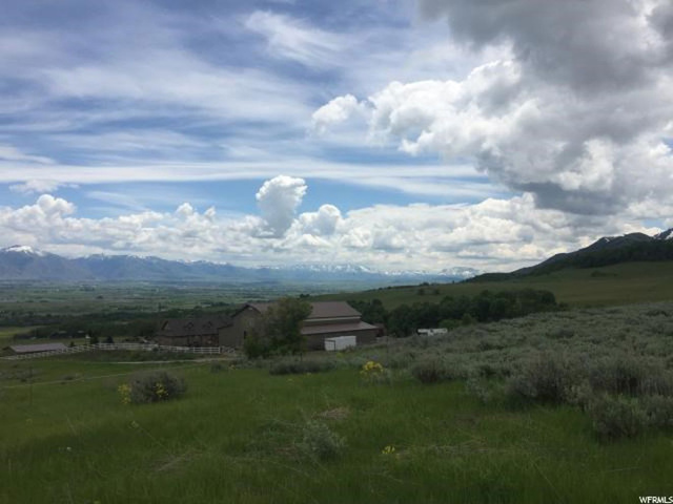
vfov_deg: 48.2
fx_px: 564
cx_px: 336
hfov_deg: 61.7
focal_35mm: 29
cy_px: 252
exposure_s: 1/3968
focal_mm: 4.15
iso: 32
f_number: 2.2
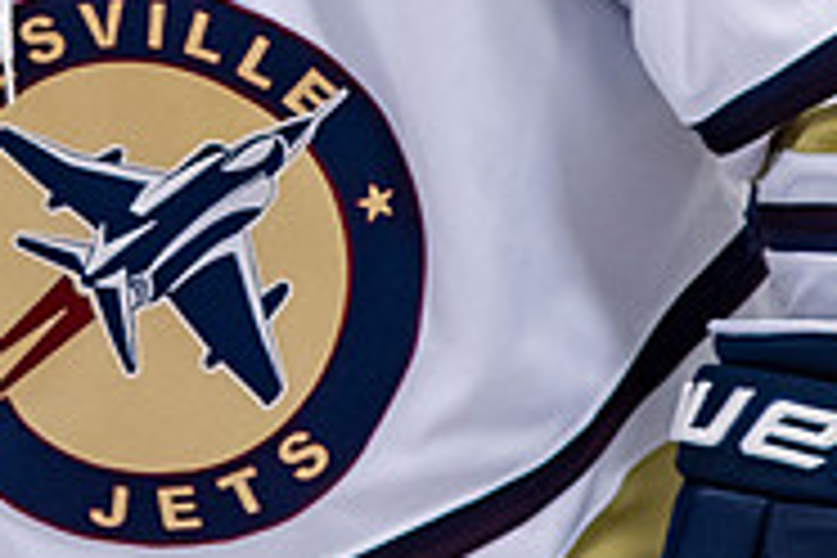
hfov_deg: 1.8
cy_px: -576
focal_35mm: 1120
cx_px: -53
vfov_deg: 1.2
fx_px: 26038
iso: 1250
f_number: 3.2
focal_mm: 175
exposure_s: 1/640
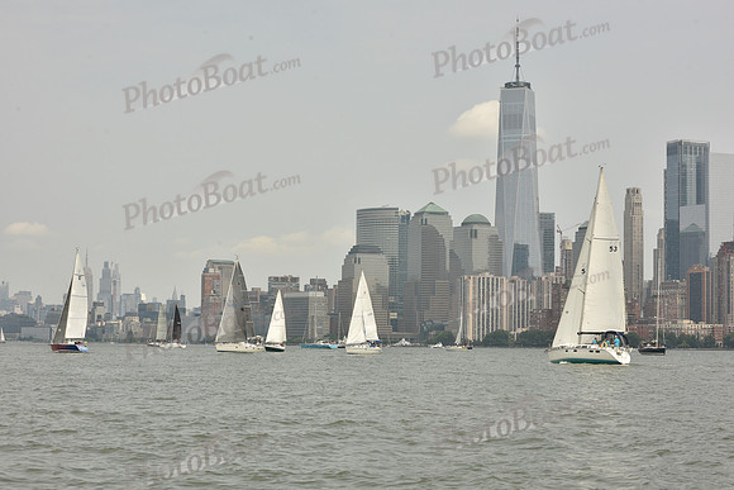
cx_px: 367
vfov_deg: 19.5
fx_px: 1427
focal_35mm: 70
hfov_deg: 28.8
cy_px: 245
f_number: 11
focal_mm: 70
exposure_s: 1/640
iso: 250
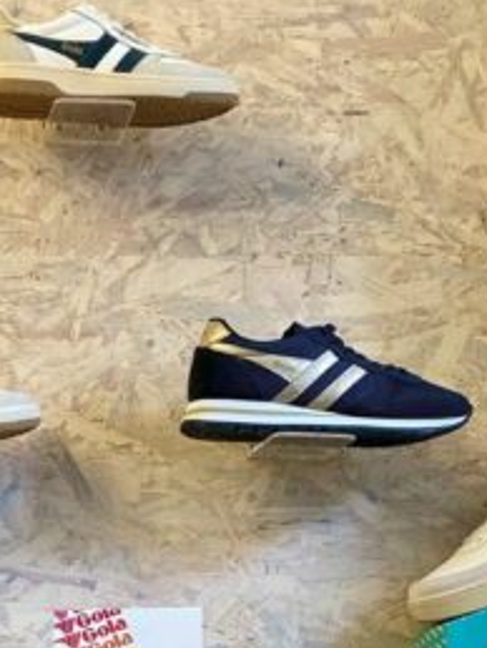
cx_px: -161
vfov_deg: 16.6
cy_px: 882
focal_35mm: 111
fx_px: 2079
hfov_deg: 12.9
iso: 50
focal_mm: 3.99
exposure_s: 1/50
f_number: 1.8
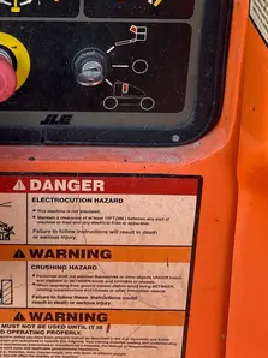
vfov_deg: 28.1
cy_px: -16
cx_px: 37
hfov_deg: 22.4
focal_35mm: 64
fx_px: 662
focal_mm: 5.7
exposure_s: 1/311
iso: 50
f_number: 1.5
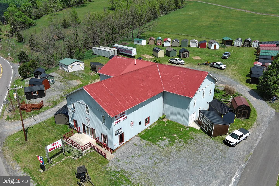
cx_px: 140
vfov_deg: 45.0
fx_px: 225
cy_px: 93
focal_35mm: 29
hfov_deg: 63.7
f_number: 2.8
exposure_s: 1/1587
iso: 101
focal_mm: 10.57
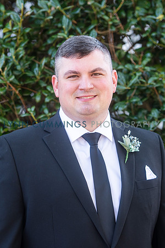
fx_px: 1082
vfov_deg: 13.0
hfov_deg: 8.7
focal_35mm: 157
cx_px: 65
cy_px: 124
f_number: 3.5
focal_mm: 105
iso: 160
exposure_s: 1/250
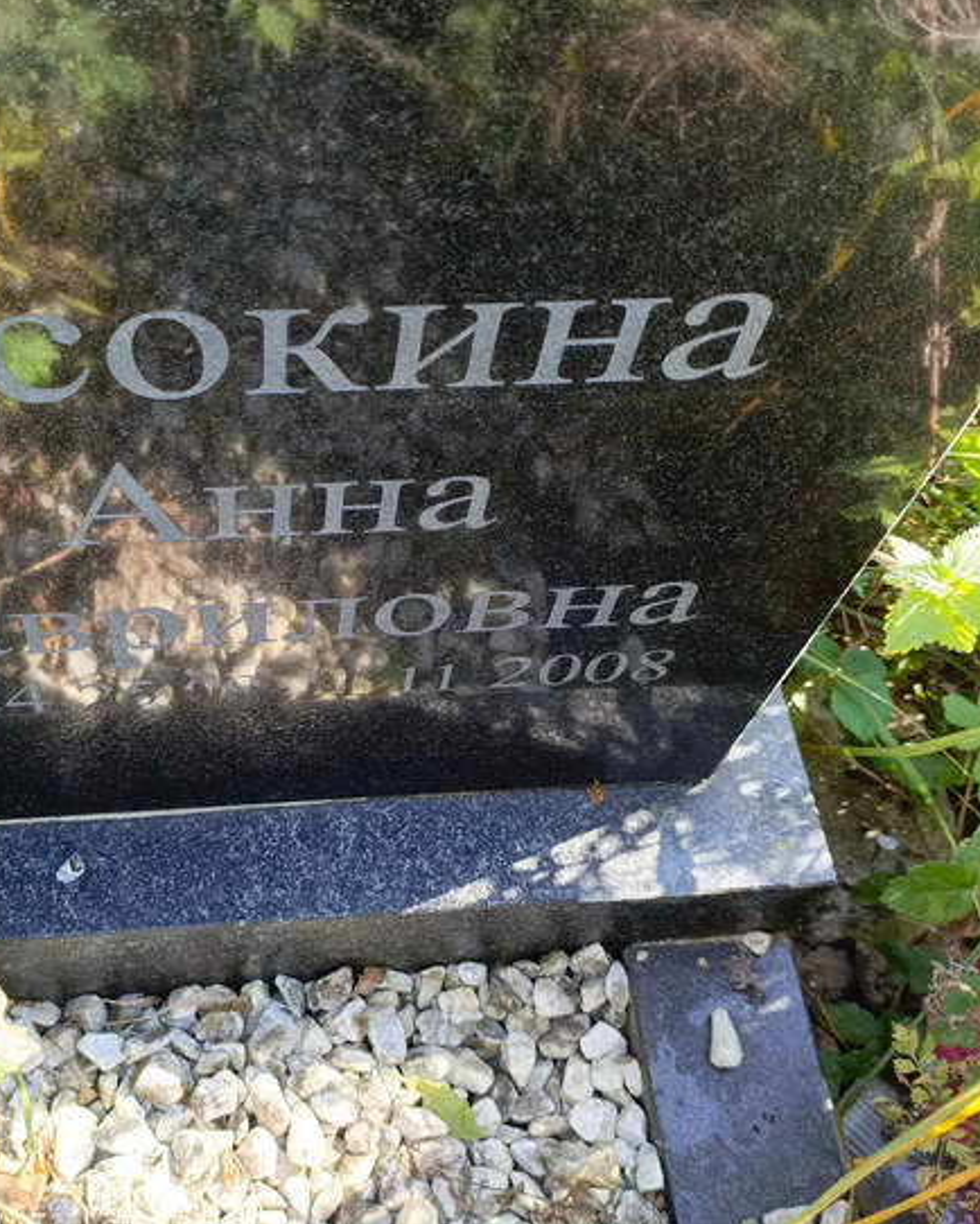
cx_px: 332
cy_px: 551
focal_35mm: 36
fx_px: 1304
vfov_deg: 50.2
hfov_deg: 40.7
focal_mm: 4.76
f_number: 1.69
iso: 135
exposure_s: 1/100
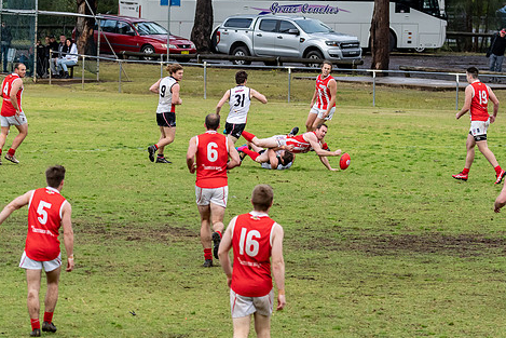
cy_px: 144
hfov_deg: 7.0
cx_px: 291
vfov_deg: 4.7
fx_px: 4147
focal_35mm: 295
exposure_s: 1/2500
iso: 1250
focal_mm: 150
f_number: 7.1
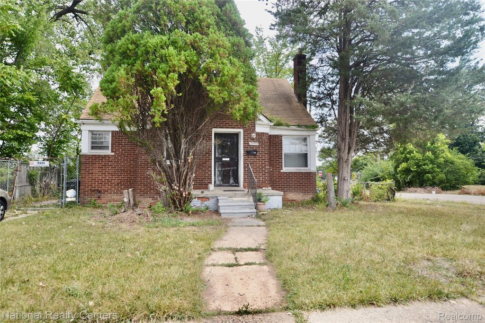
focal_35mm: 21
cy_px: 162
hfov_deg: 81.2
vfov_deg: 59.5
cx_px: 242
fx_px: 283
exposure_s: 1/200
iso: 100
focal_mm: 14
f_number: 5.6
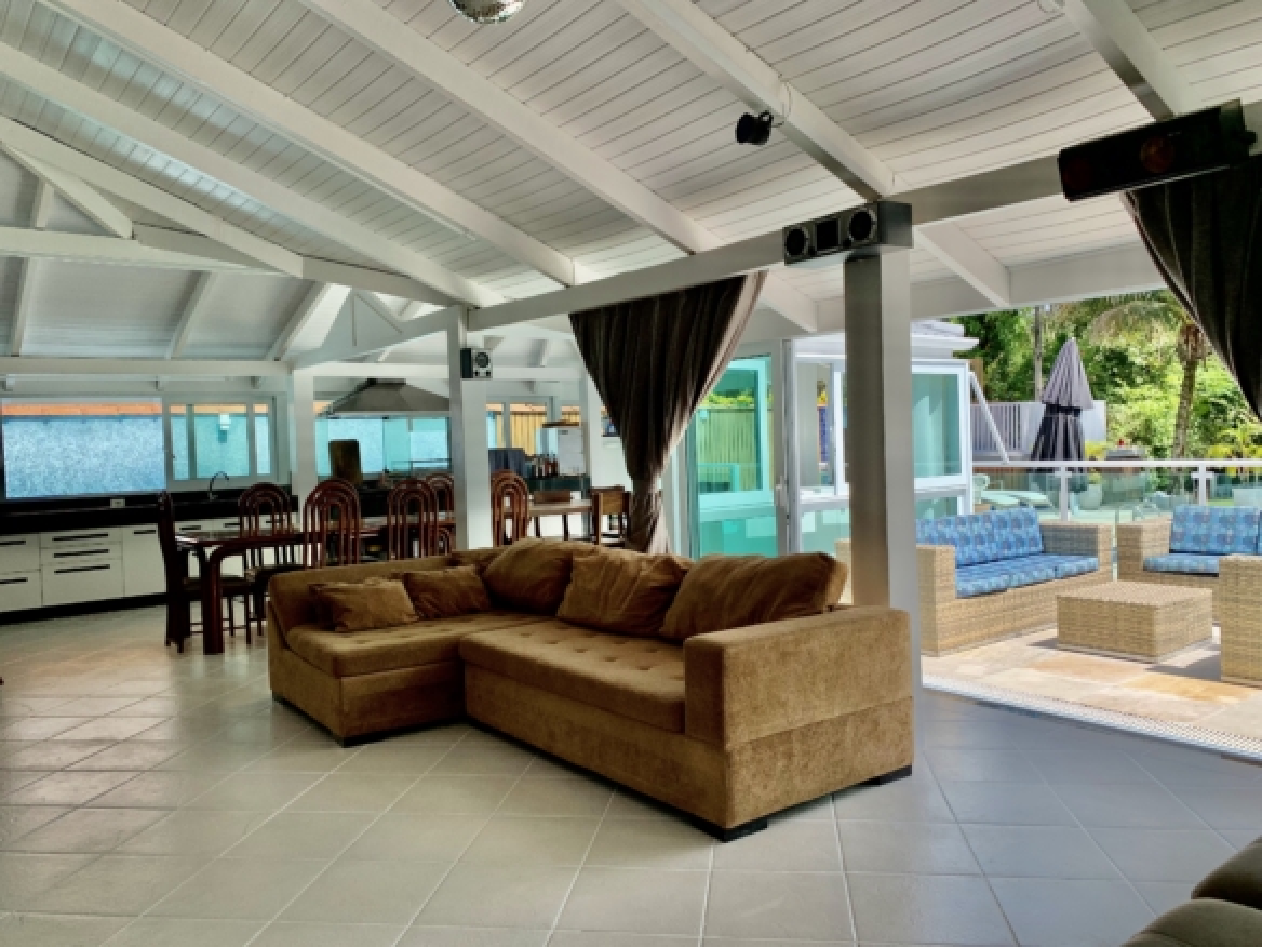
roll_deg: +1.5
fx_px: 948
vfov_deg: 53.1
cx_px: 631
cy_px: 474
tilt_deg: -2.0
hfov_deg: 67.3
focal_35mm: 26
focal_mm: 4.25
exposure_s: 1/692
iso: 25
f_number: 1.8
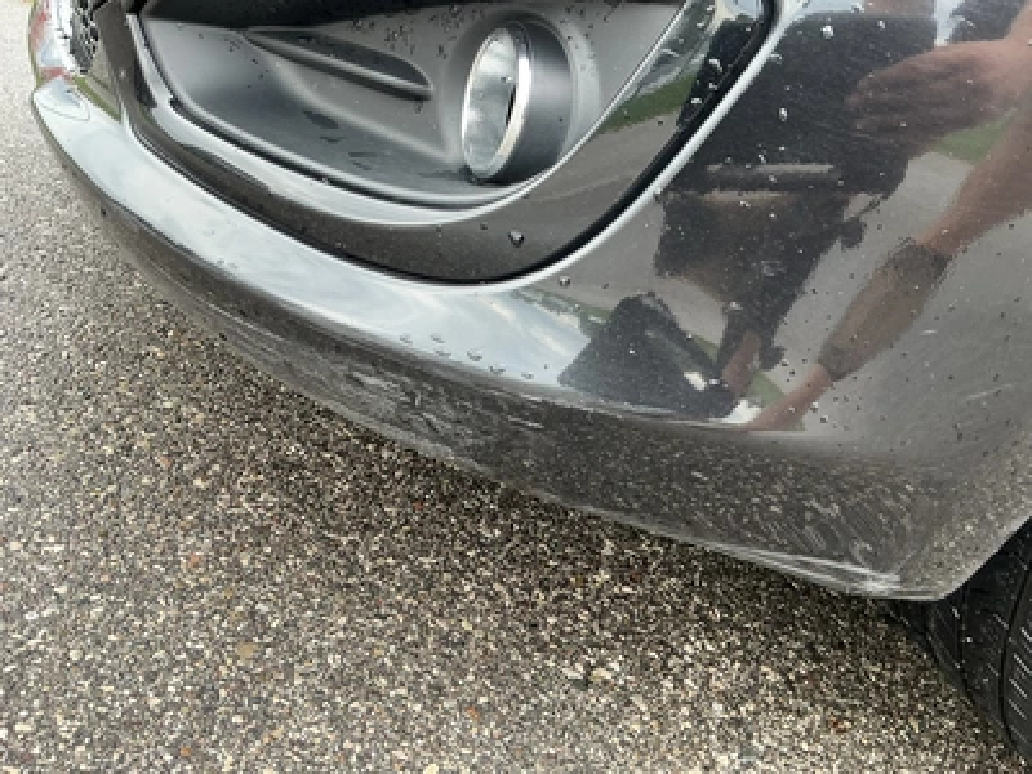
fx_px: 835
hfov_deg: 63.4
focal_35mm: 28
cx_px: 516
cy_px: 387
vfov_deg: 49.7
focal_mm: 3
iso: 25
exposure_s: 1/122
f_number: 1.8
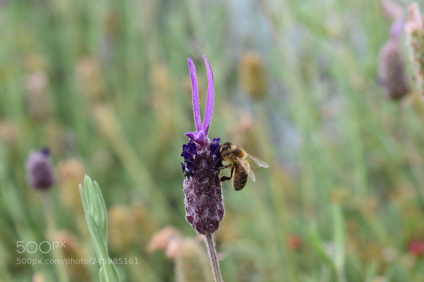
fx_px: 971
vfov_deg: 16.5
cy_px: 141
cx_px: 212
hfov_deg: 24.6
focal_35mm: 82
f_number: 7.1
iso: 400
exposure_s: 1/200
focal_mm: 55
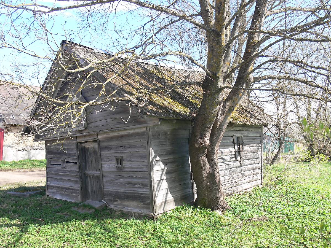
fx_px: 335
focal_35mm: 35
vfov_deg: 40.7
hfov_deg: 52.6
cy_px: 124
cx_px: 166
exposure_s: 1/100
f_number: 4.5
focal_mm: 7.4
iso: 80
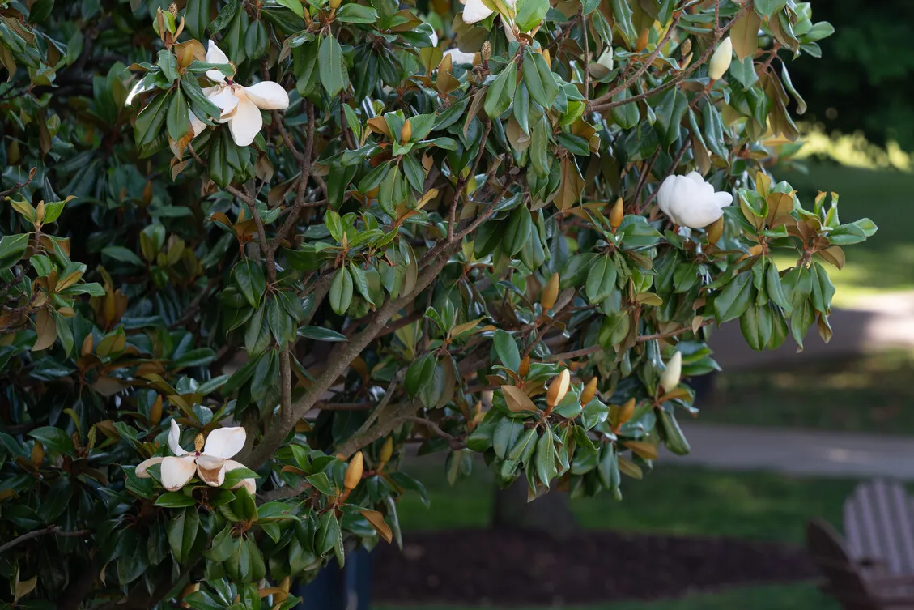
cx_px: 776
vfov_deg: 5.2
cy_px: 320
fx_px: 6678
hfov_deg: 7.8
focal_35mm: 263
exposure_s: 1/250
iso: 100
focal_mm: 145
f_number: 2.8
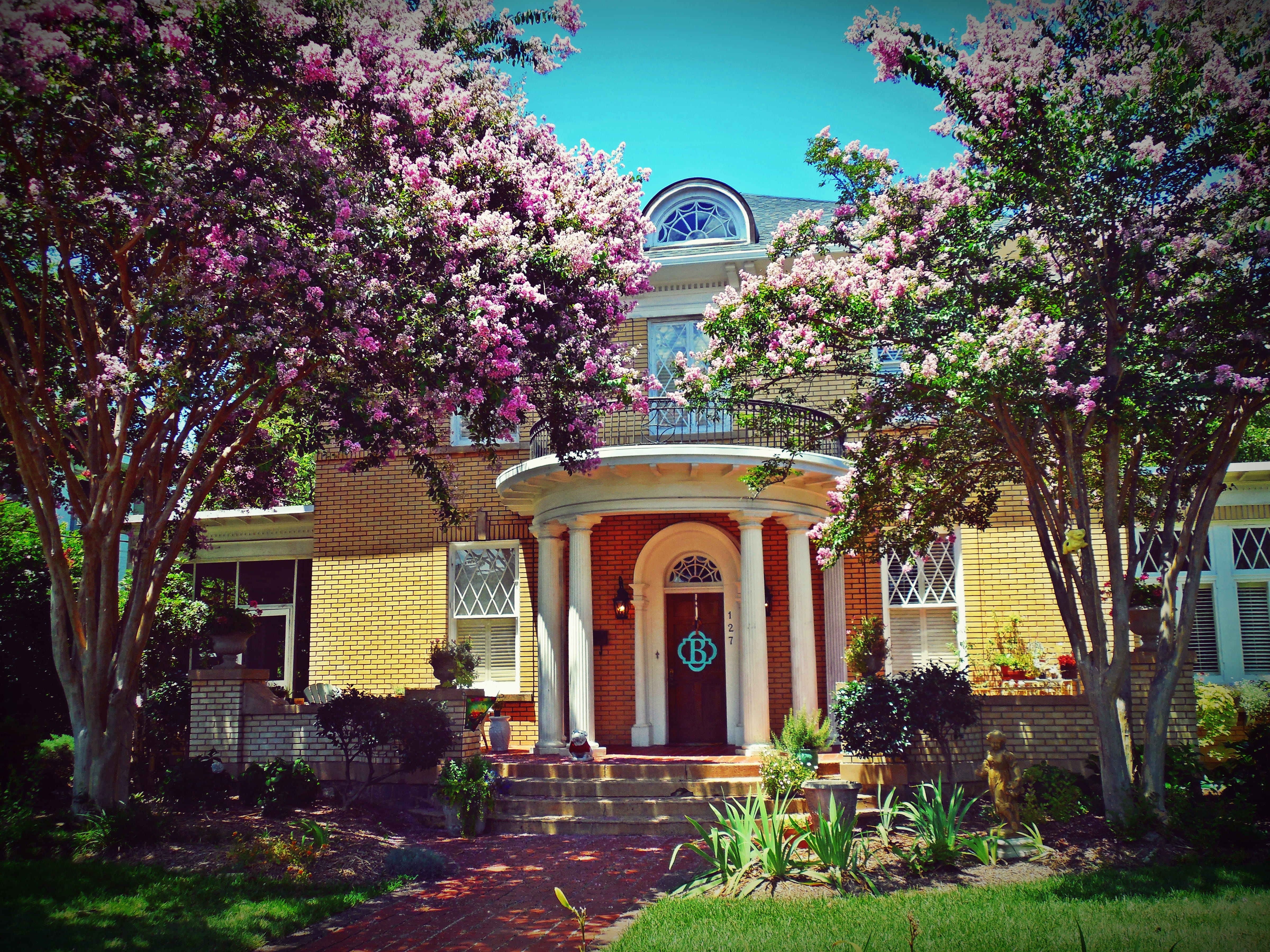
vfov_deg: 45.4
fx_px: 1137
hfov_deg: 58.4
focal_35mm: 31
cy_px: 476
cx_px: 635
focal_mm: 5.6
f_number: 3.6
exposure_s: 1/400
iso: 125
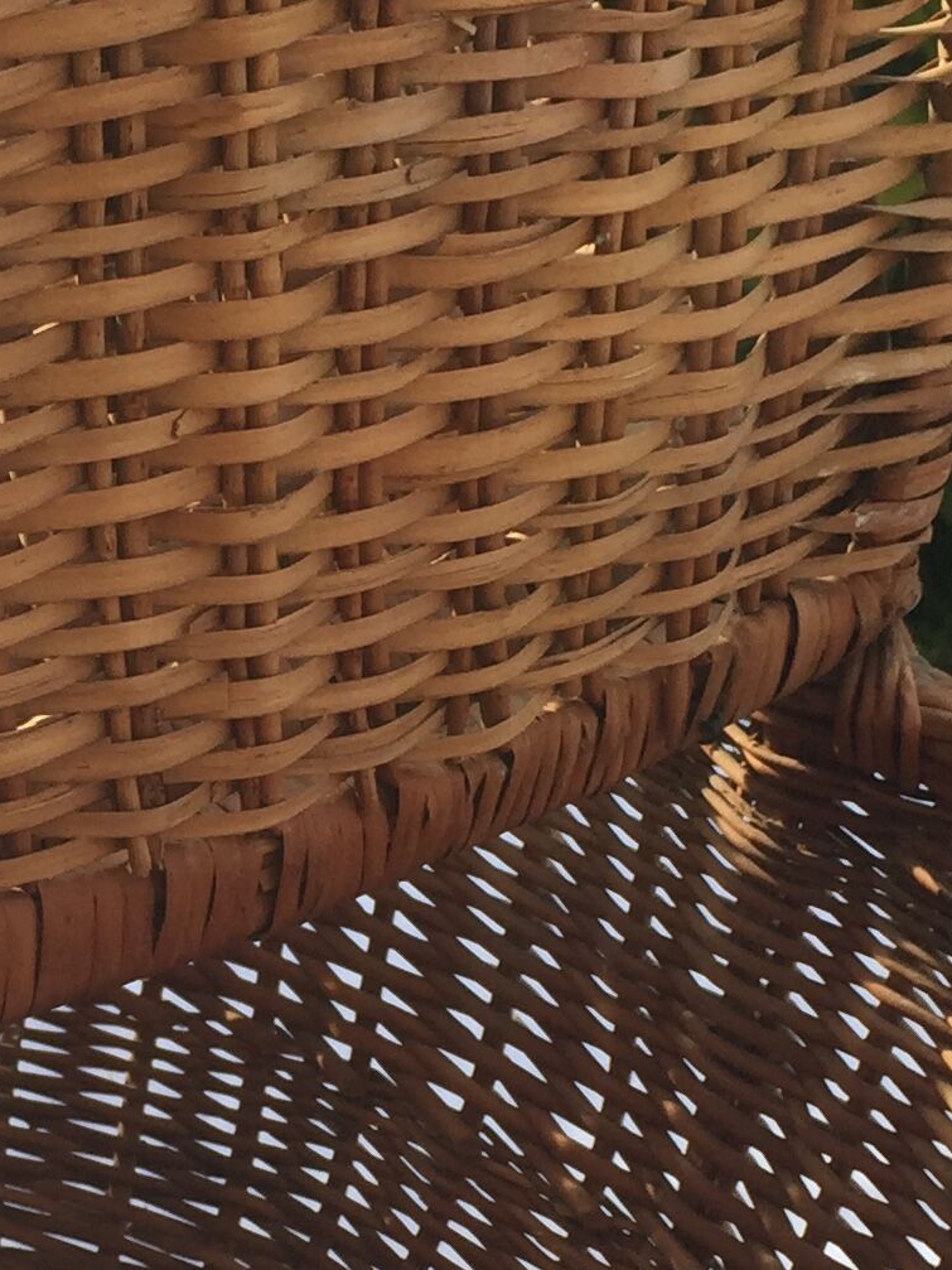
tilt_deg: -36.5
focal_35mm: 94
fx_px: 3448
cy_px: 958
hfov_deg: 15.6
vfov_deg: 20.7
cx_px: 124
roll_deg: +1.0
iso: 32
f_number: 2.2
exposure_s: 1/581
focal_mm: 4.15
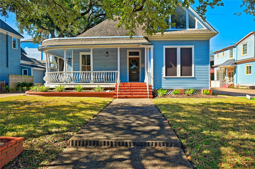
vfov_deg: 52.1
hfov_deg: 72.7
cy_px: 84
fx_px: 173
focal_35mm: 24
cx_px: 128
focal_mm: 24.5
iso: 400
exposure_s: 1/250
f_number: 8
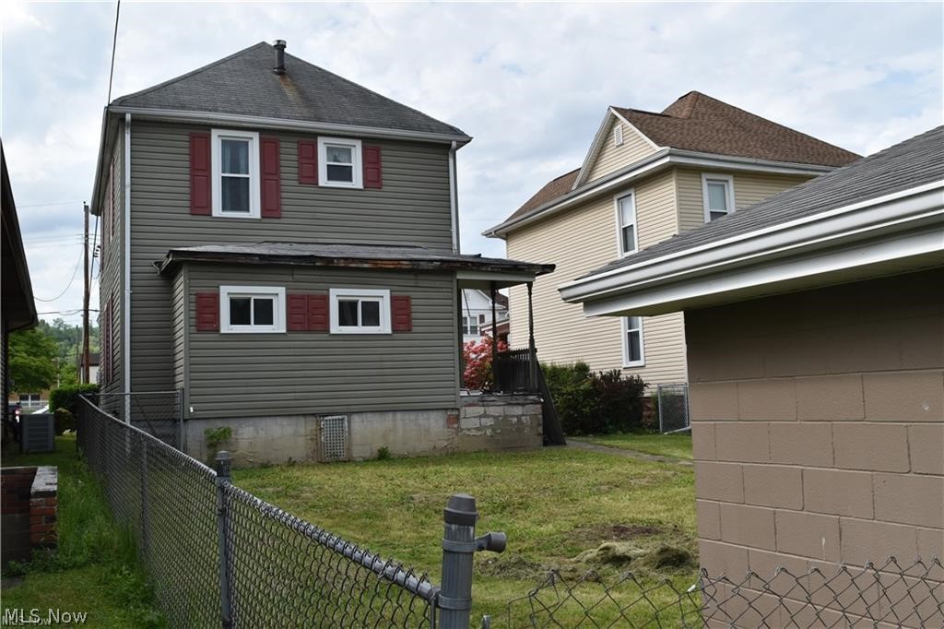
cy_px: 314
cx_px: 472
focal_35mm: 36
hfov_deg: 53.1
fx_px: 944
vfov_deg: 36.8
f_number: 9
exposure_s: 1/320
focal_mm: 24
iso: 200
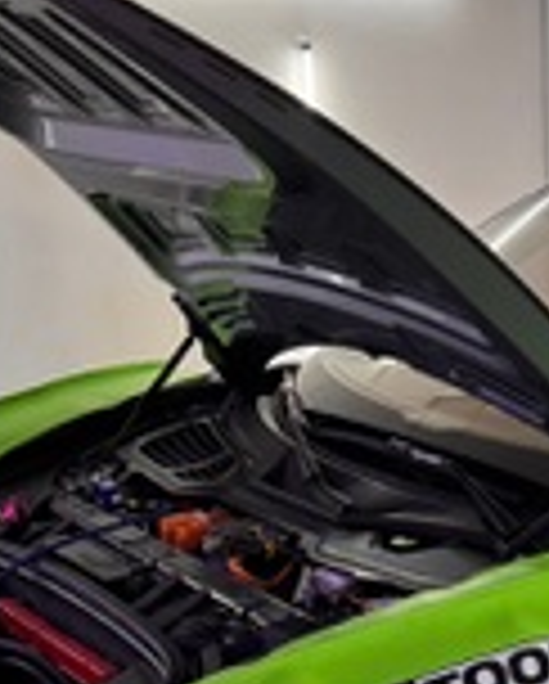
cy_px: 670
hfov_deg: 19.4
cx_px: 680
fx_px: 1500
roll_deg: -1.4
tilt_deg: -22.4
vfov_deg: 24.6
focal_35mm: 74
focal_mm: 6.86
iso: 160
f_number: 1.78
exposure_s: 1/120
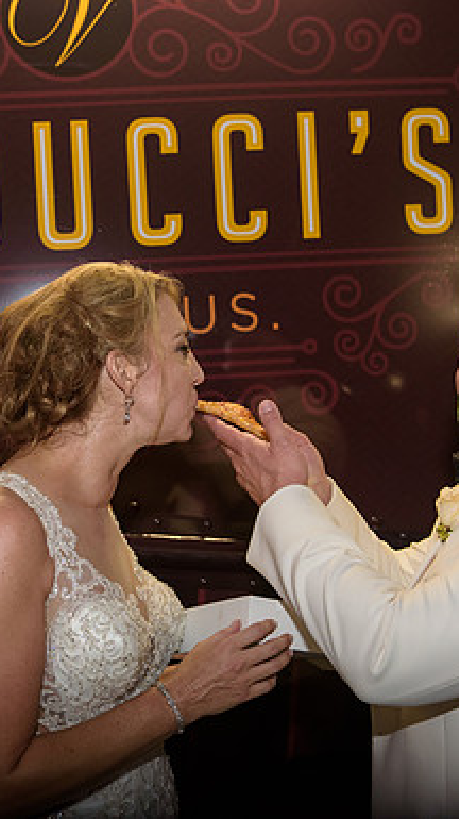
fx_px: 1301
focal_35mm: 60
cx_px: 151
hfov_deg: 19.9
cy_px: 410
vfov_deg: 34.9
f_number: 3.2
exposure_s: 1/125
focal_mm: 38
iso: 1600
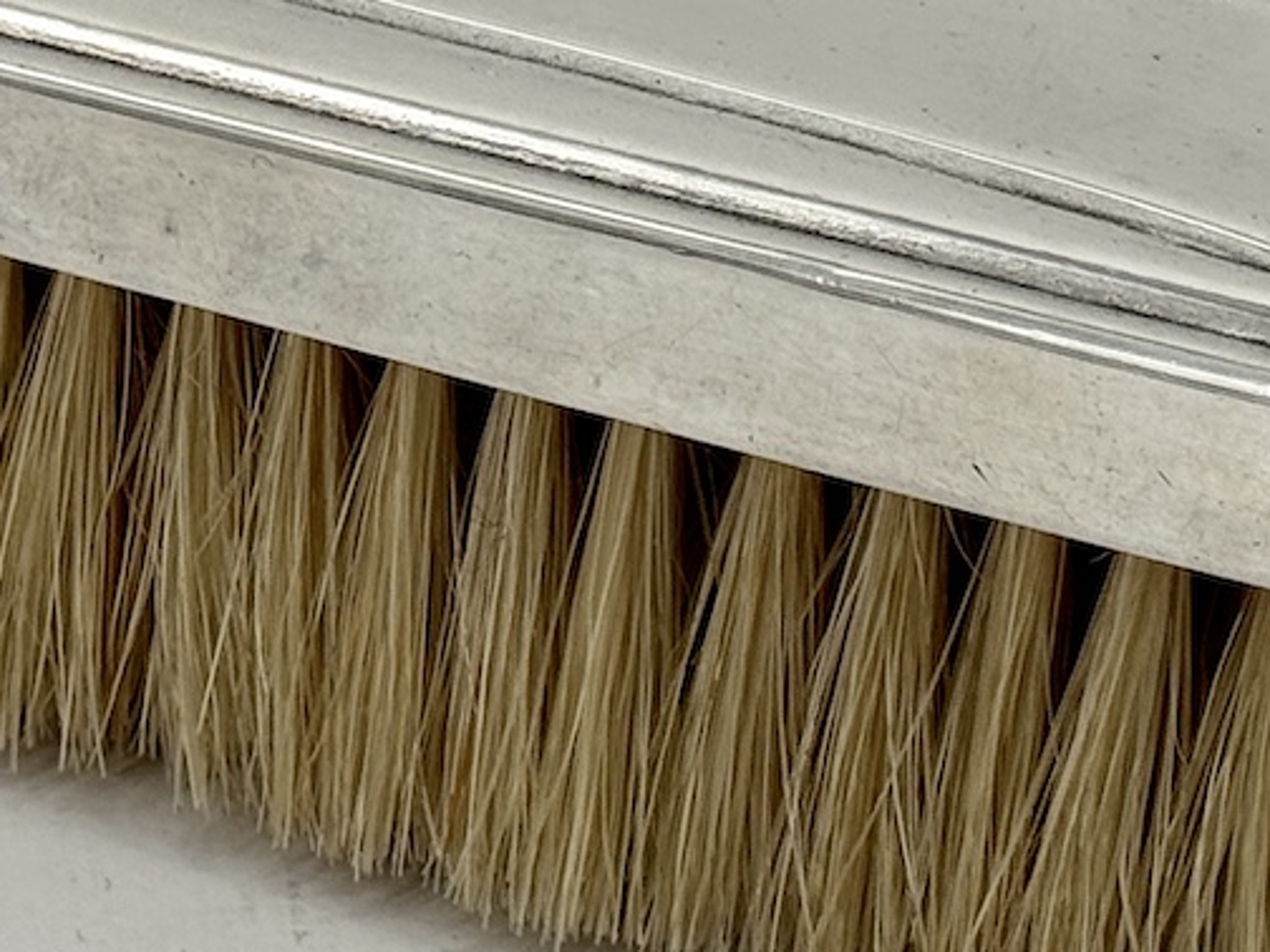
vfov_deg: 8.1
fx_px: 6714
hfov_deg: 10.8
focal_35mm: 183
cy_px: 504
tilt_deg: -27.8
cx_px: 310
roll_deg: -0.4
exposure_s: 1/1076
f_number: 1.78
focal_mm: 6.86
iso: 64
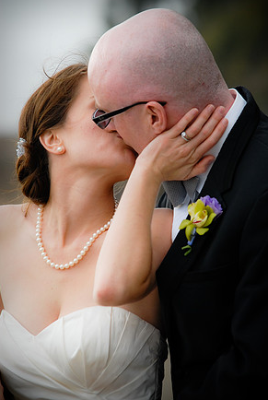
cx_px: 138
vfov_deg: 7.2
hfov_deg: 4.8
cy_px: 196
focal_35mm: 288
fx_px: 3198
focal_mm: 185
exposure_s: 1/640
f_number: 4.5
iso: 250
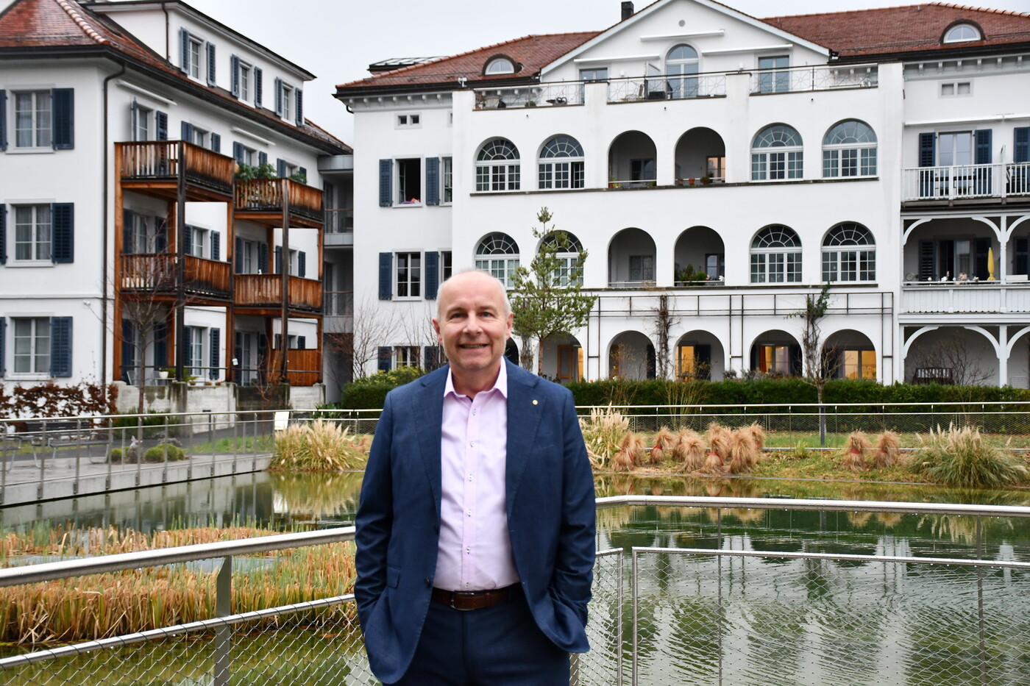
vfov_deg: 26.5
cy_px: 343
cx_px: 515
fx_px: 1459
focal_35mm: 51
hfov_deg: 38.9
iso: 800
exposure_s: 1/200
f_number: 4.2
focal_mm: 34
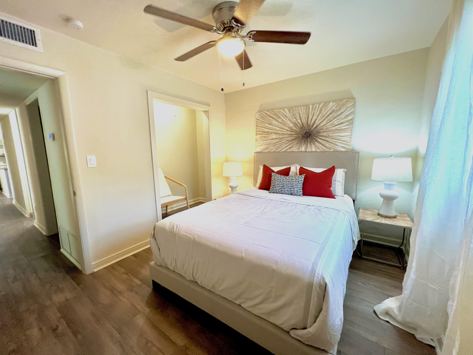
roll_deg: +1.1
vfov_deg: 89.9
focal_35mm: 13
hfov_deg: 106.2
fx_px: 178
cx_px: 236
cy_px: 178
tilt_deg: -9.3
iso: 200
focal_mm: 1.57
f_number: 1.8
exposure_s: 1/120
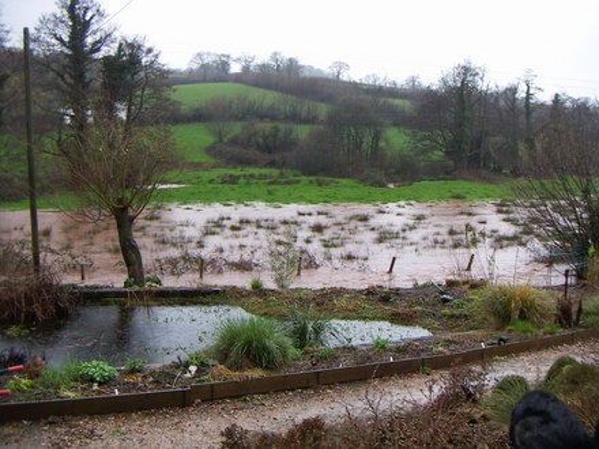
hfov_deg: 51.4
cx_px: 300
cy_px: 224
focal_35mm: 36
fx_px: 623
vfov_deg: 39.7
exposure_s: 1/50
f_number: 2.8
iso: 64
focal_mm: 4.7
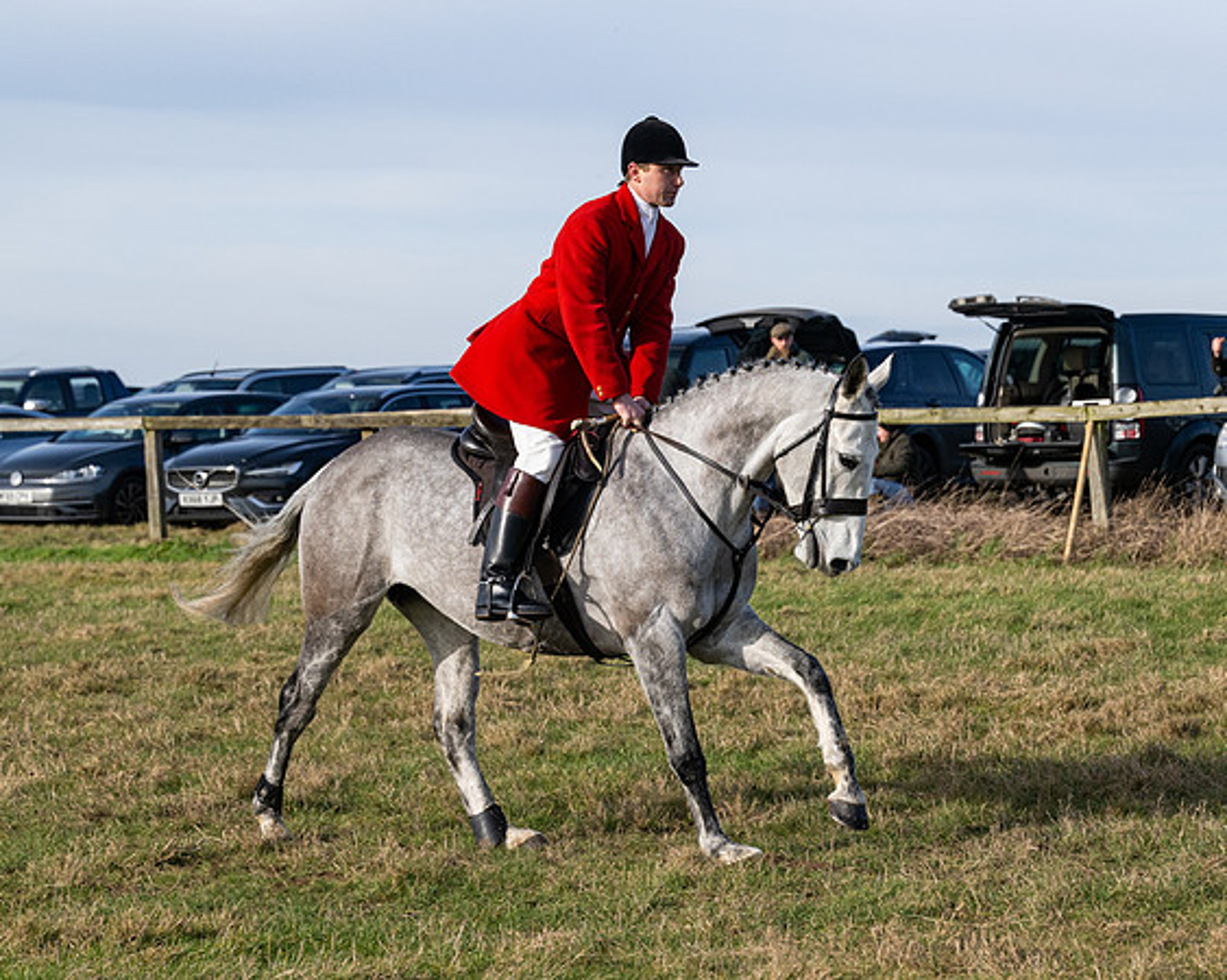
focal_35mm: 121
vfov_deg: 12.8
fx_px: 4386
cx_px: 600
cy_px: 507
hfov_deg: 15.9
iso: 400
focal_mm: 80
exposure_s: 1/3200
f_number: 5
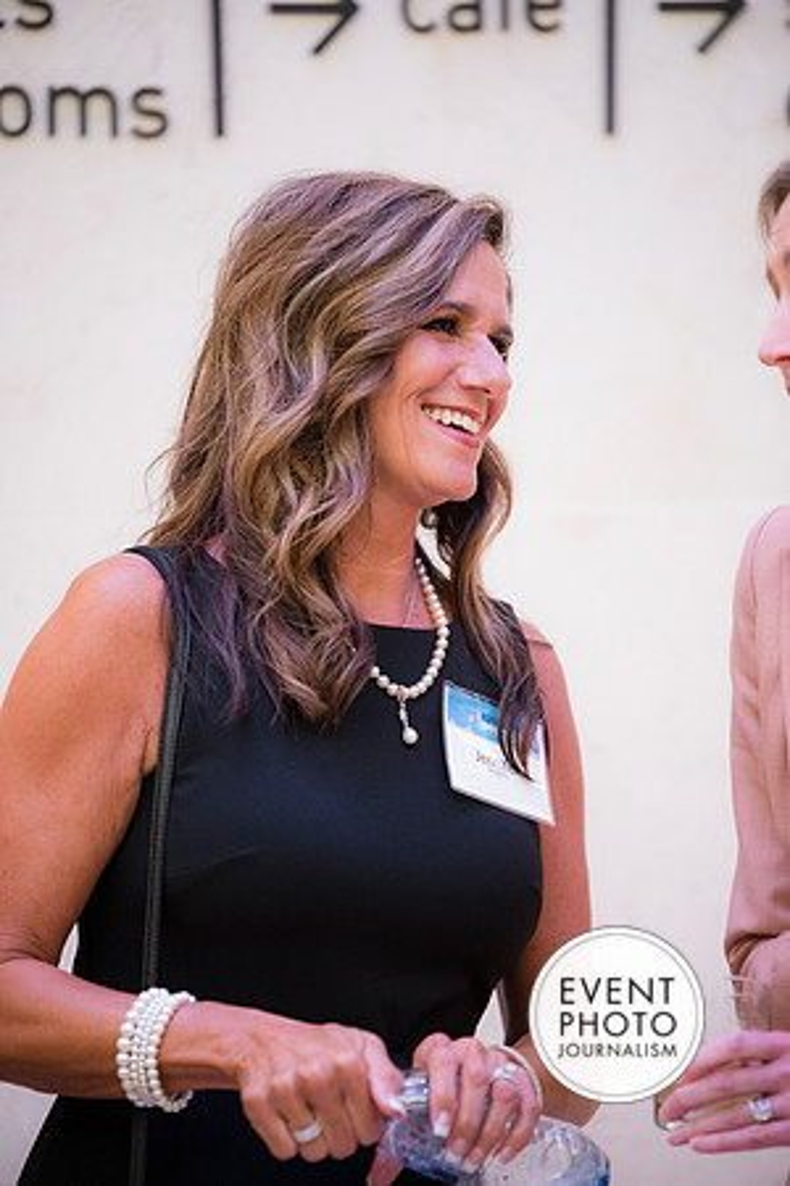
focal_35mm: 200
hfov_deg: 6.9
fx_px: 6583
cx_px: 395
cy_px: 593
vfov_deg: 10.3
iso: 6400
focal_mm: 200
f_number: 2.8
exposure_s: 1/80
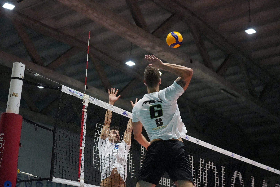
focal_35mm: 59
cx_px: 140
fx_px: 459
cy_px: 94
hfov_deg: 33.9
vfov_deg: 23.0
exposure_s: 1/2500
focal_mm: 59
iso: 20000
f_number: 4
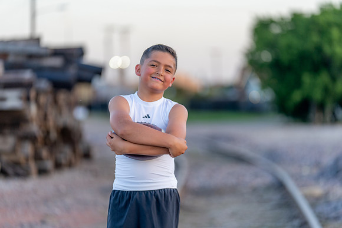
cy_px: 114
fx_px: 1473
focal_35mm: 155
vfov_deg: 8.9
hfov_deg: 13.2
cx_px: 171
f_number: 2.8
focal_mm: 155
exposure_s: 1/320
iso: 320
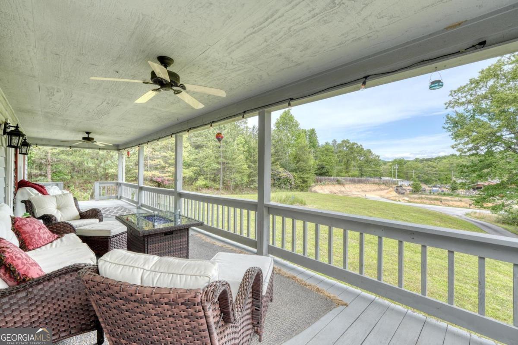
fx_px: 216
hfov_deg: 100.4
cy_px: 172
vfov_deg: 77.3
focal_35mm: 15
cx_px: 259
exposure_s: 1/13
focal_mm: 10
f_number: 10
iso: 125
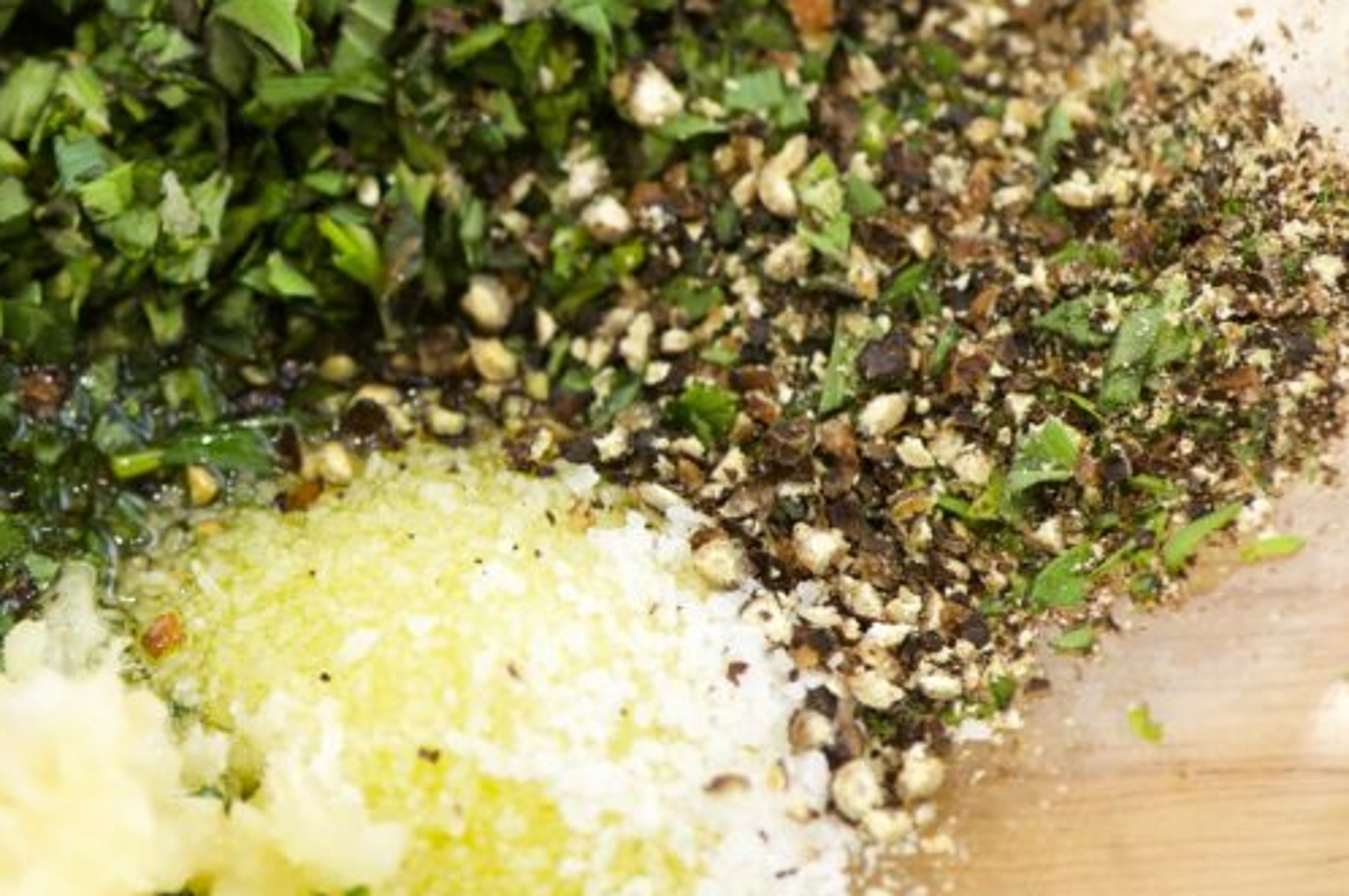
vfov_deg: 6.3
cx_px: 157
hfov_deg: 9.5
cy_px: 323
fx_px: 8086
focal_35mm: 216
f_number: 5
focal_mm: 105
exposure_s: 1/4
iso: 200
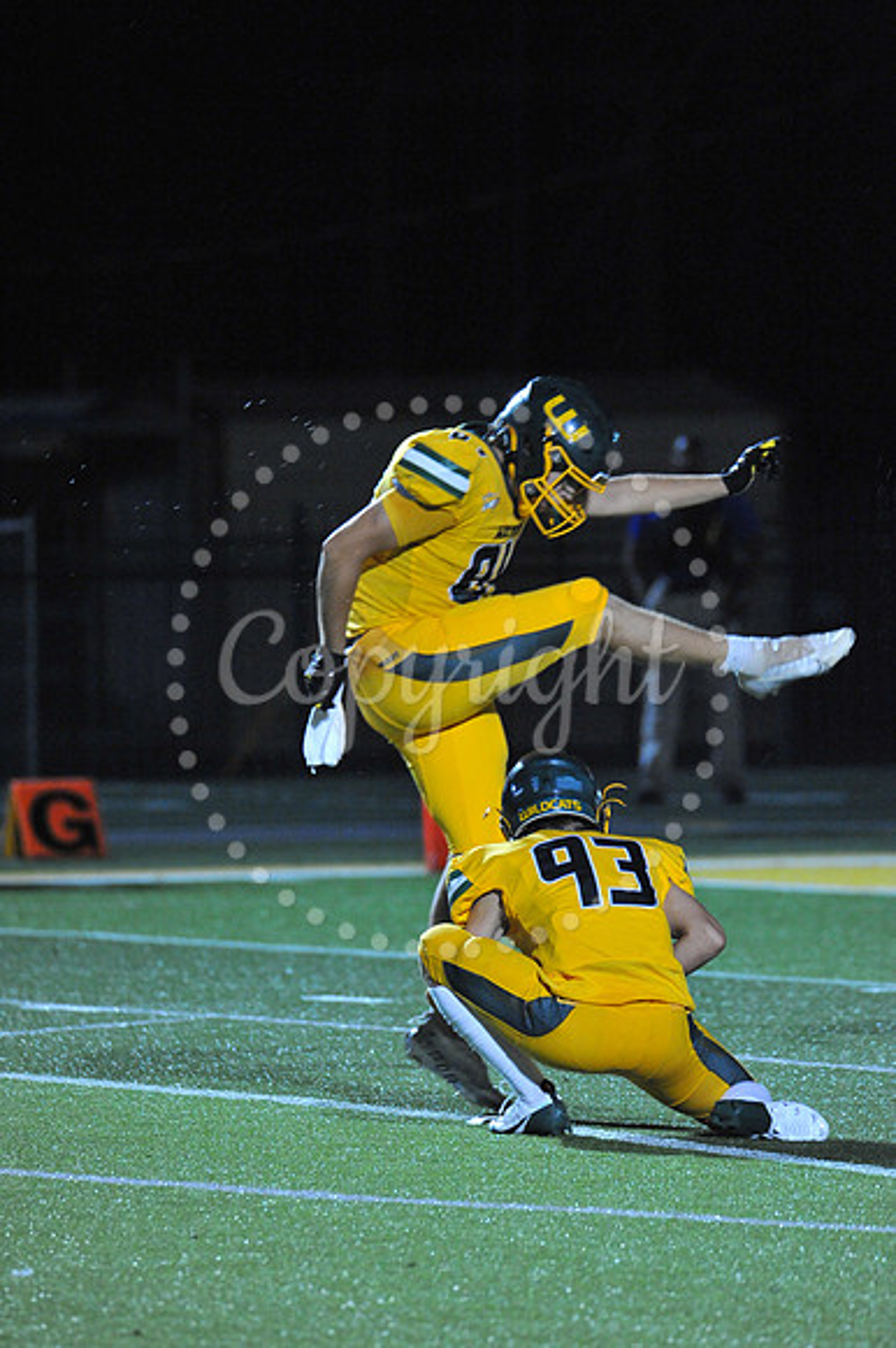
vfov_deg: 5.9
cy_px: 674
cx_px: 448
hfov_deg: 3.9
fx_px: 13081
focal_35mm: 350
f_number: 6
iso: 6400
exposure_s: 1/200
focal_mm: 350
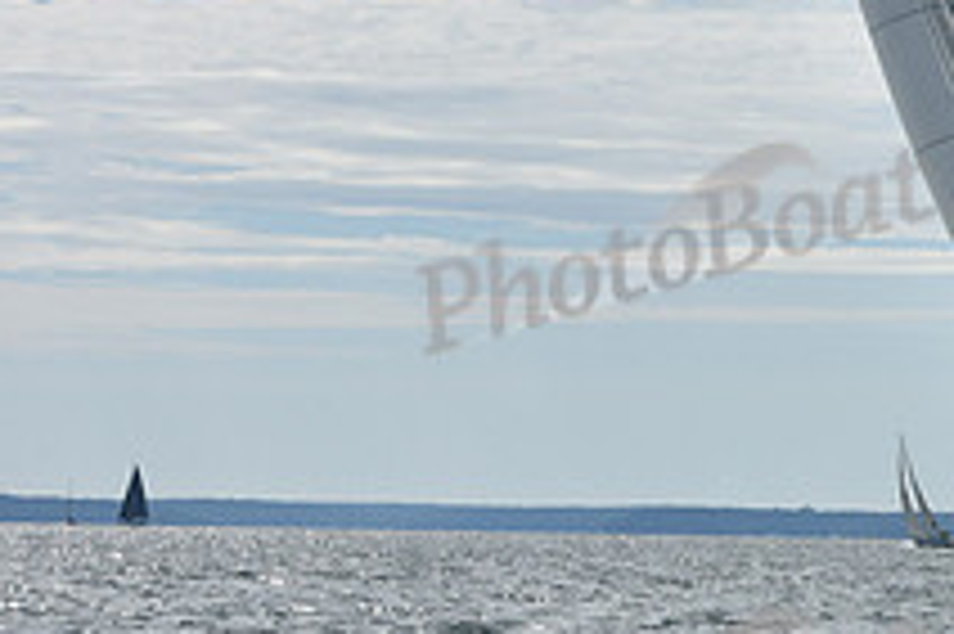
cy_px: 407
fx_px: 5084
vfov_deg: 7.1
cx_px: 1287
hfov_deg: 10.5
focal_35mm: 192
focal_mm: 70
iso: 320
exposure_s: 1/1000
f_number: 13
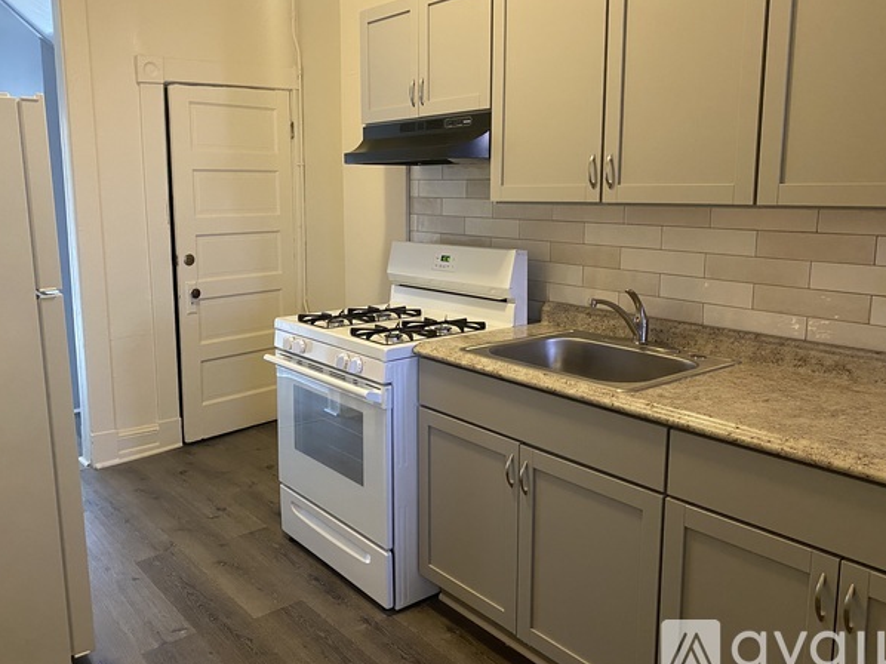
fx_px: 742
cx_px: 407
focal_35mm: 29
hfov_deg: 61.6
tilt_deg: -10.4
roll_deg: -0.4
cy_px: 308
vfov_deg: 48.2
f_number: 1.8
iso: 250
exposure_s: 1/60
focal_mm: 4.25
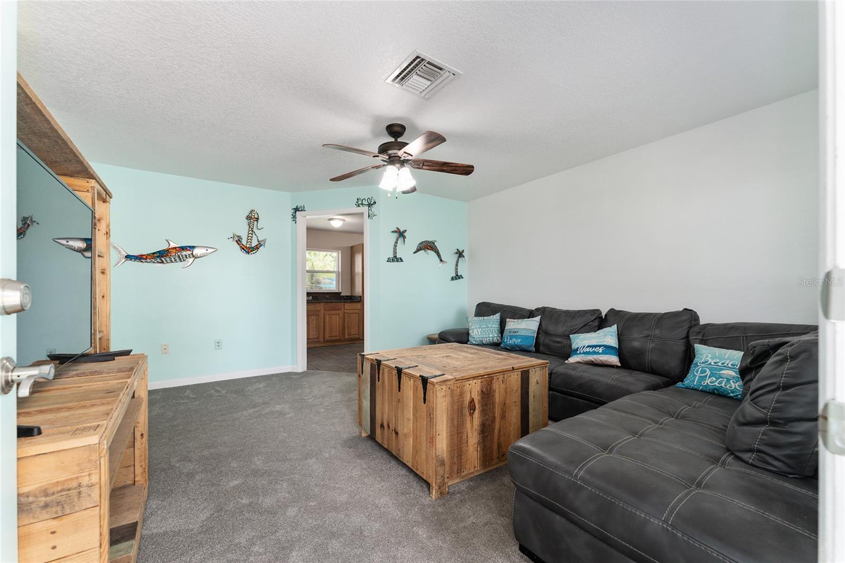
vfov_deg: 81.2
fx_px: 329
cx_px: 422
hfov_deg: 104.3
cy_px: 282
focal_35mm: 14
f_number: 7.1
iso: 500
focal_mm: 14
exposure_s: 1/13
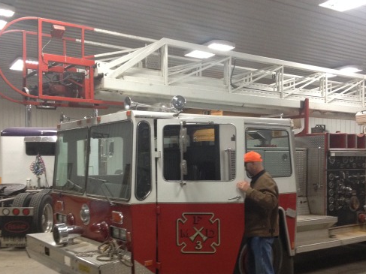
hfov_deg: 41.2
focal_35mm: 46
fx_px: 486
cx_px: 206
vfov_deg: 31.3
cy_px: 179
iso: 200
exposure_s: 1/20
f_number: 2.4
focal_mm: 4.28
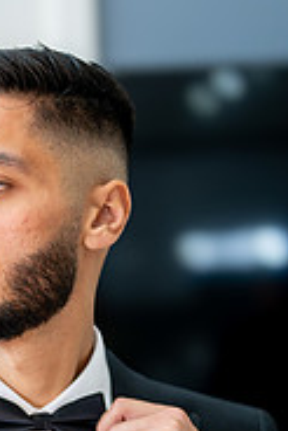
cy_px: 468
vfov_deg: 16.3
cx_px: -19
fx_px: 1461
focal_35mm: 122
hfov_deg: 11.1
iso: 400
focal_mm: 50
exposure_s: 1/250
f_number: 1.4
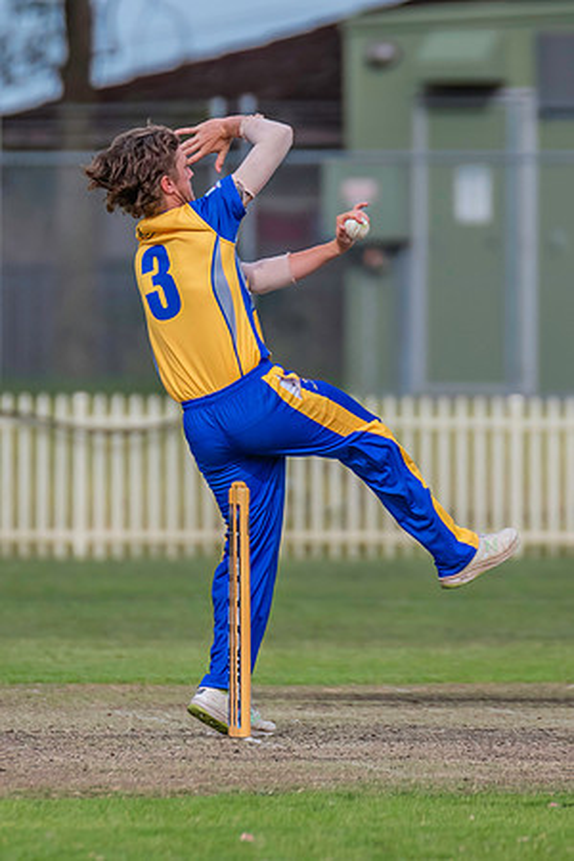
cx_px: 61
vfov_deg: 2.3
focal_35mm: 885
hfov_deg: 1.6
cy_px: 437
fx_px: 21172
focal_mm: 500
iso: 800
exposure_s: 1/2500
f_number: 5.6
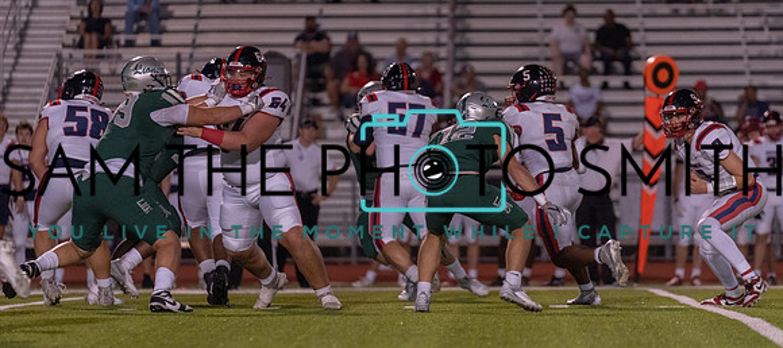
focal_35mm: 259
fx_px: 5132
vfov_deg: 3.9
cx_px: 432
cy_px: 154
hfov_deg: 8.7
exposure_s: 1/1250
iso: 4000
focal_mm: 200
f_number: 2.8
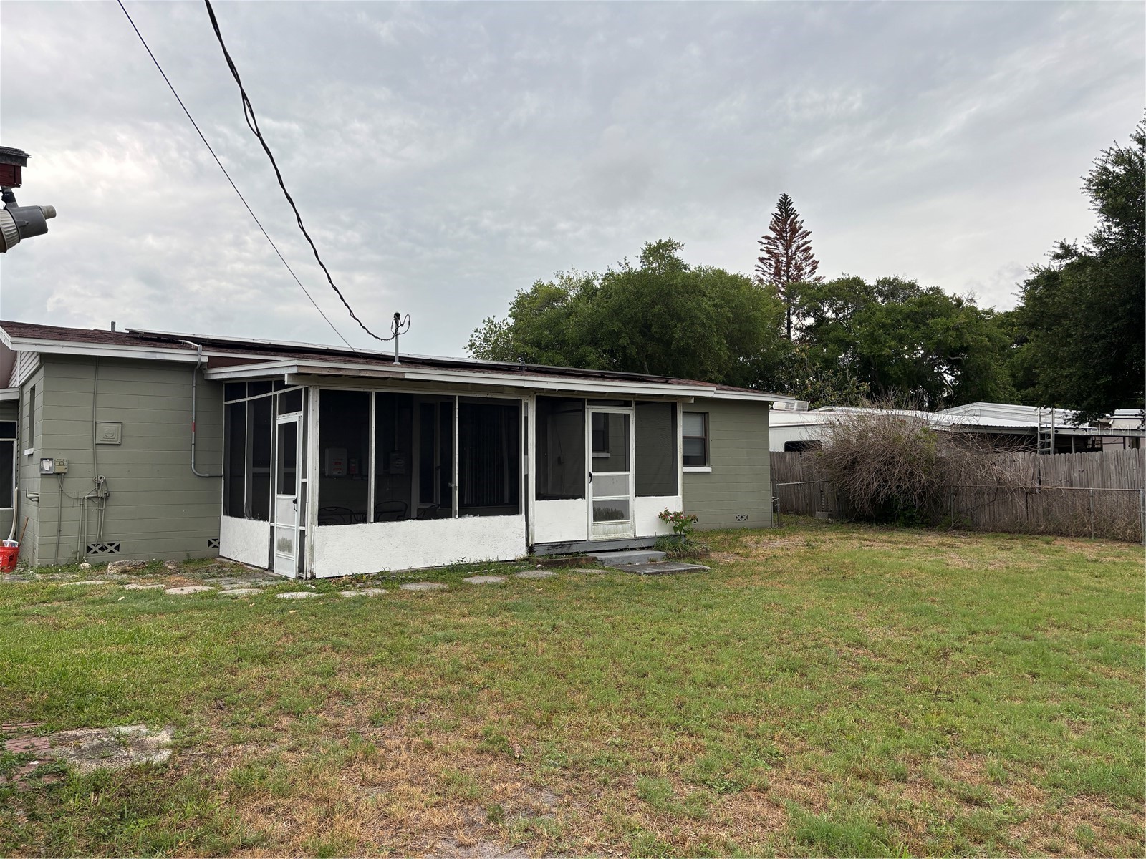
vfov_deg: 53.1
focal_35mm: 26
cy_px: 430
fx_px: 861
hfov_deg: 67.3
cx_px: 573
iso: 50
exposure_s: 1/562
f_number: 1.6
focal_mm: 5.96
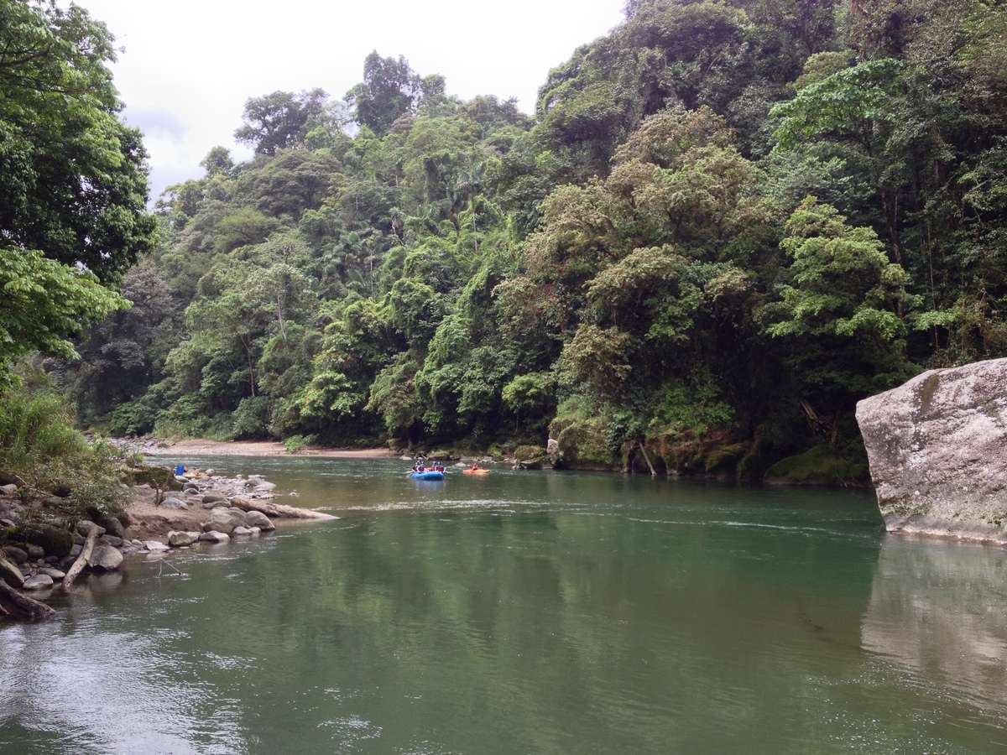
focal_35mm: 35
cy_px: 378
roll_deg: +0.4
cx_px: 504
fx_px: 1018
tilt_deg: -0.5
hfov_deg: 52.6
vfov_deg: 40.7
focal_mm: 4.28
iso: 50
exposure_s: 1/409
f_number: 2.4
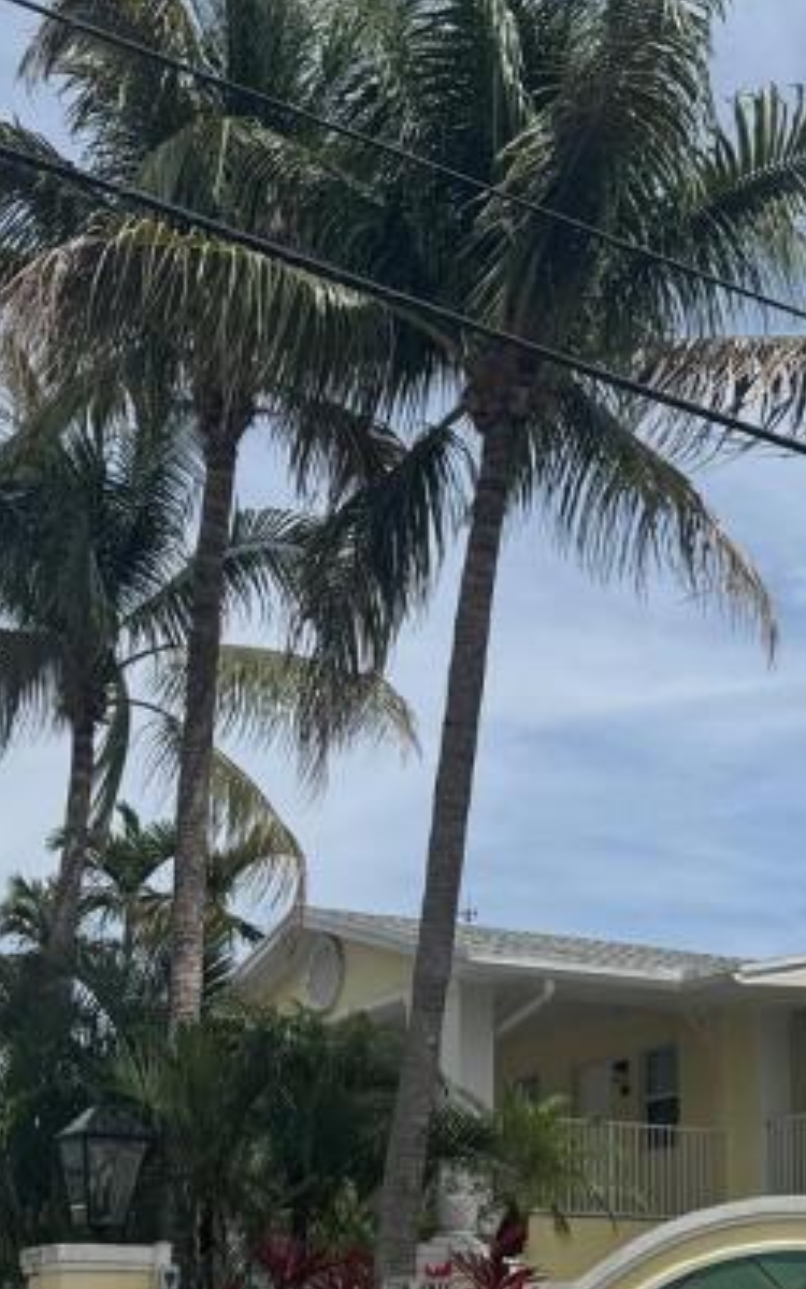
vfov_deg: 33.1
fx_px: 2144
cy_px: 877
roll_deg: +0.9
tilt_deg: +12.5
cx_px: 503
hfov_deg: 21.2
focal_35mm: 61
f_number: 1.78
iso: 80
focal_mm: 6.76
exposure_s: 1/7937
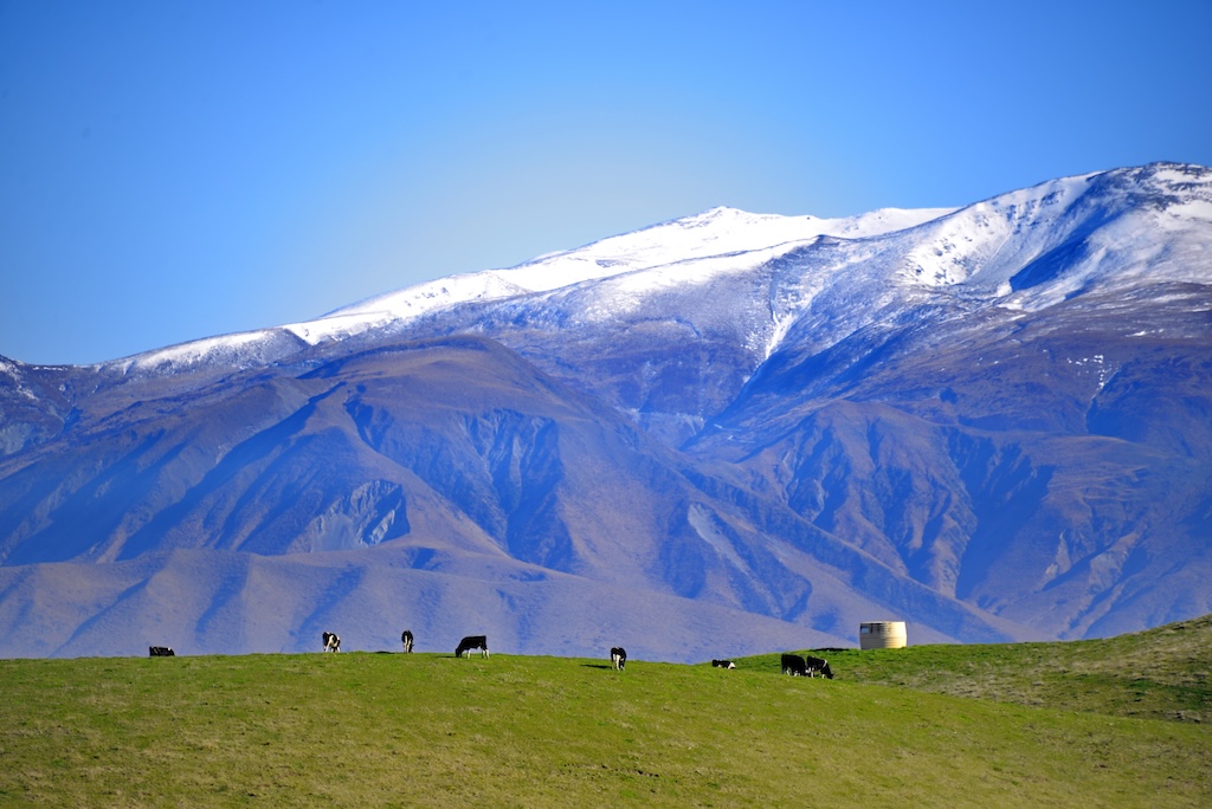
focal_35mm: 300
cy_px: 404
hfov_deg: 6.9
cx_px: 606
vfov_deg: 4.6
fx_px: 10105
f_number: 5.6
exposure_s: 1/320
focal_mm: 300
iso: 100
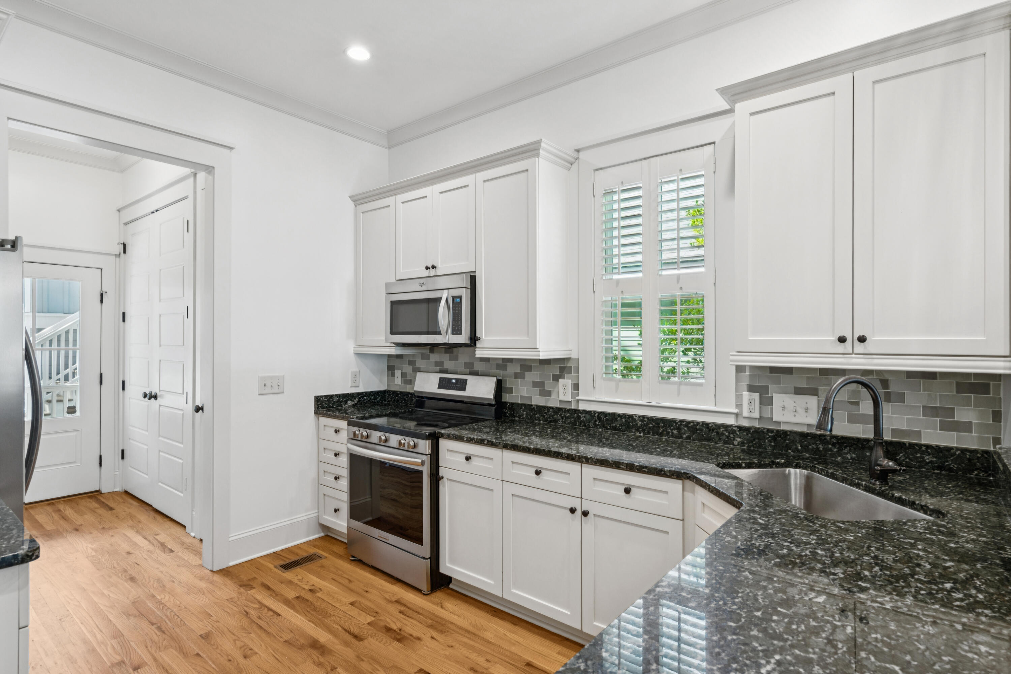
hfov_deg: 90.0
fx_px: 505
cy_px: 337
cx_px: 506
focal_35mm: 18
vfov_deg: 67.4
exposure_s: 1/6
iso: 400
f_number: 8
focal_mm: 18
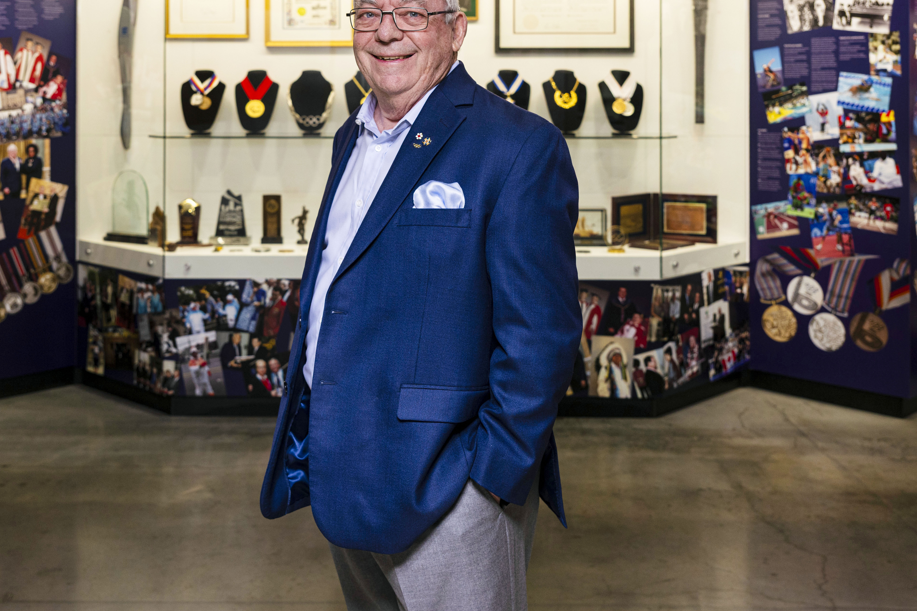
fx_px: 1121
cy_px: 218
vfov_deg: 30.4
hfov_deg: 44.4
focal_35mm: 44
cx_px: 402
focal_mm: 29
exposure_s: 1/50
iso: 320
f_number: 4
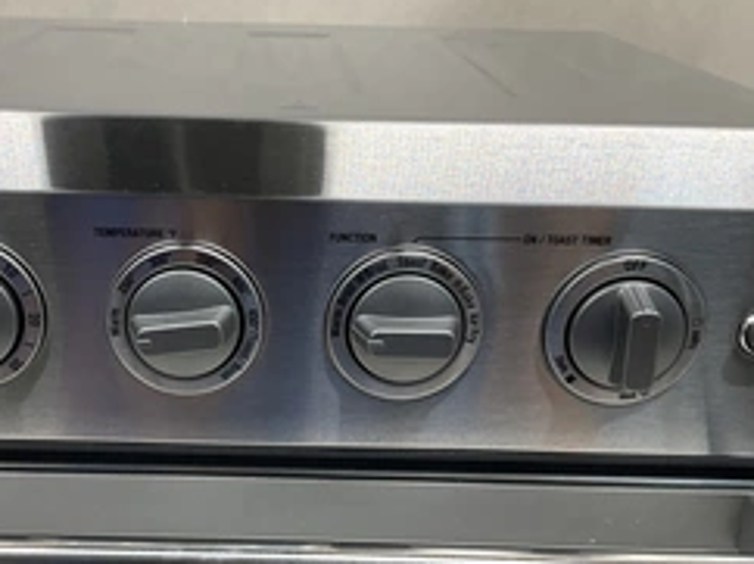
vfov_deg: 30.1
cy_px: 337
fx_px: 1044
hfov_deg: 39.3
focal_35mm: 48
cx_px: 268
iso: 64
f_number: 1.8
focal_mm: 3
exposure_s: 1/120
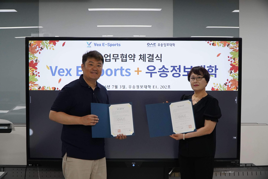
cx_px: 134
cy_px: 90
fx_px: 424
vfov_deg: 23.8
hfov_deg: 35.1
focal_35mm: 57
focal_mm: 38
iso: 2500
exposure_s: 1/200
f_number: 5.6
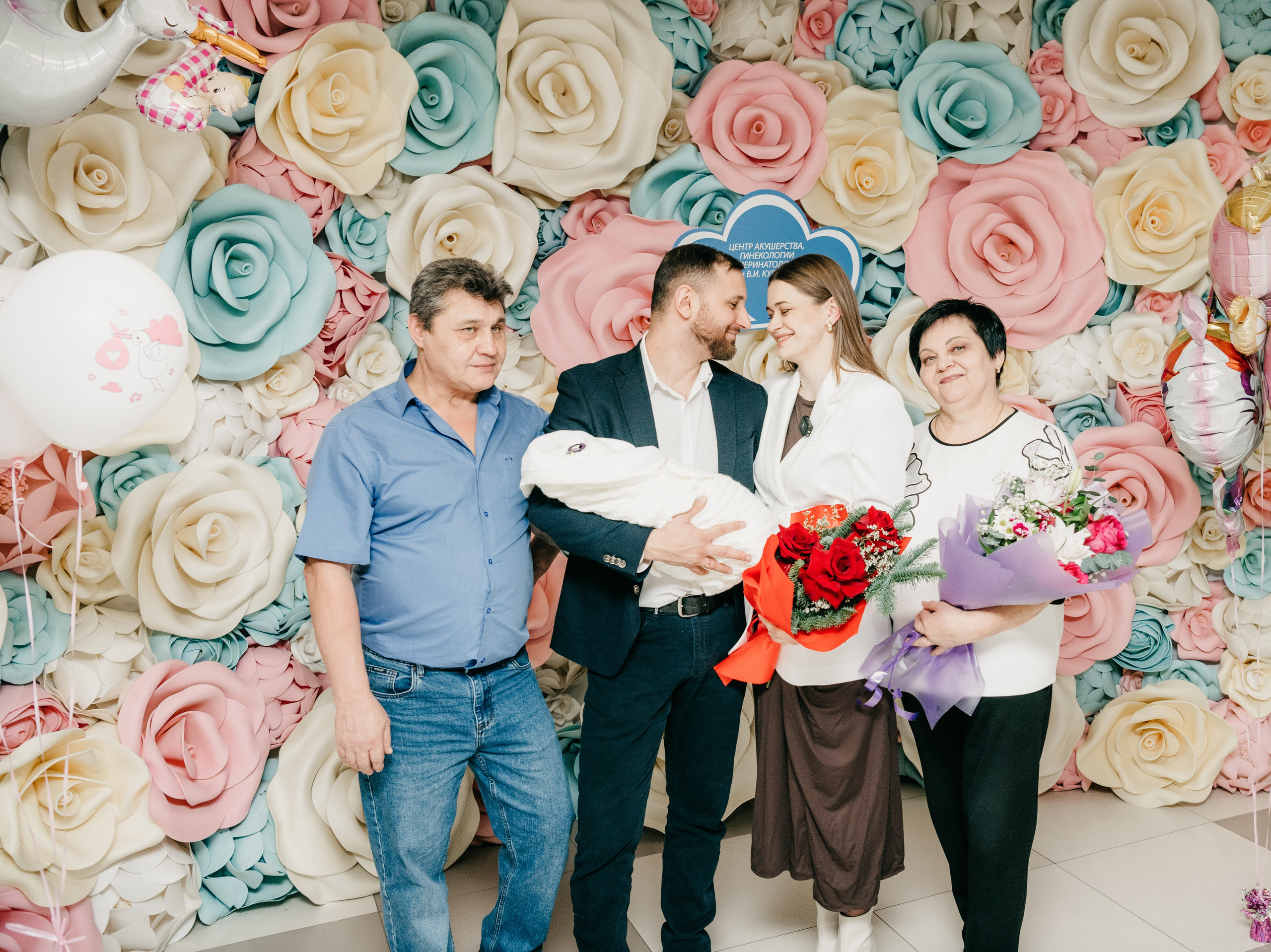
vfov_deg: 40.7
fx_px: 1283
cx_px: 745
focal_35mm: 35
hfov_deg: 52.5
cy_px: 456
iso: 320
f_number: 4.5
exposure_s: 1/160
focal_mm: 31
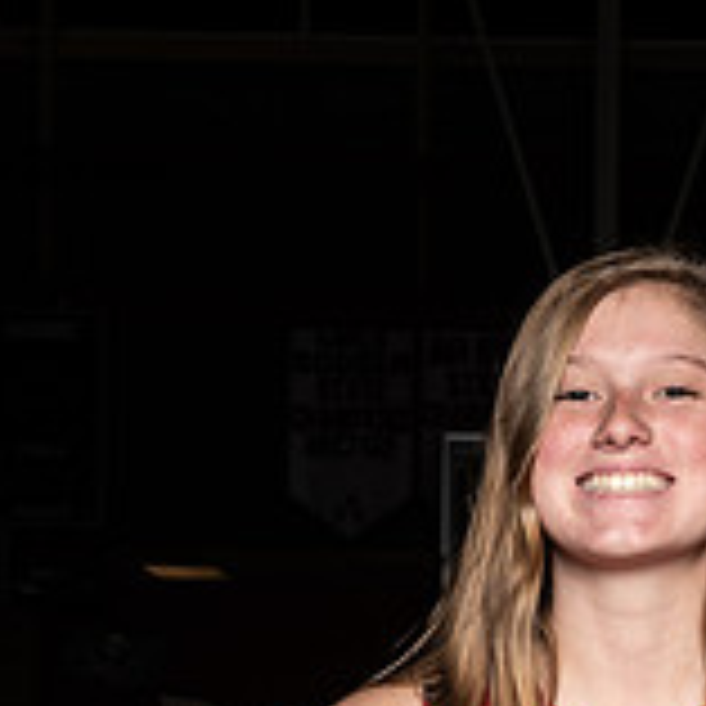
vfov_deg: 10.1
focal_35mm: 170
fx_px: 3923
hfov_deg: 10.2
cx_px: 625
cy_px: 886
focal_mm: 70
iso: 320
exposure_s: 1/200
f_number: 14
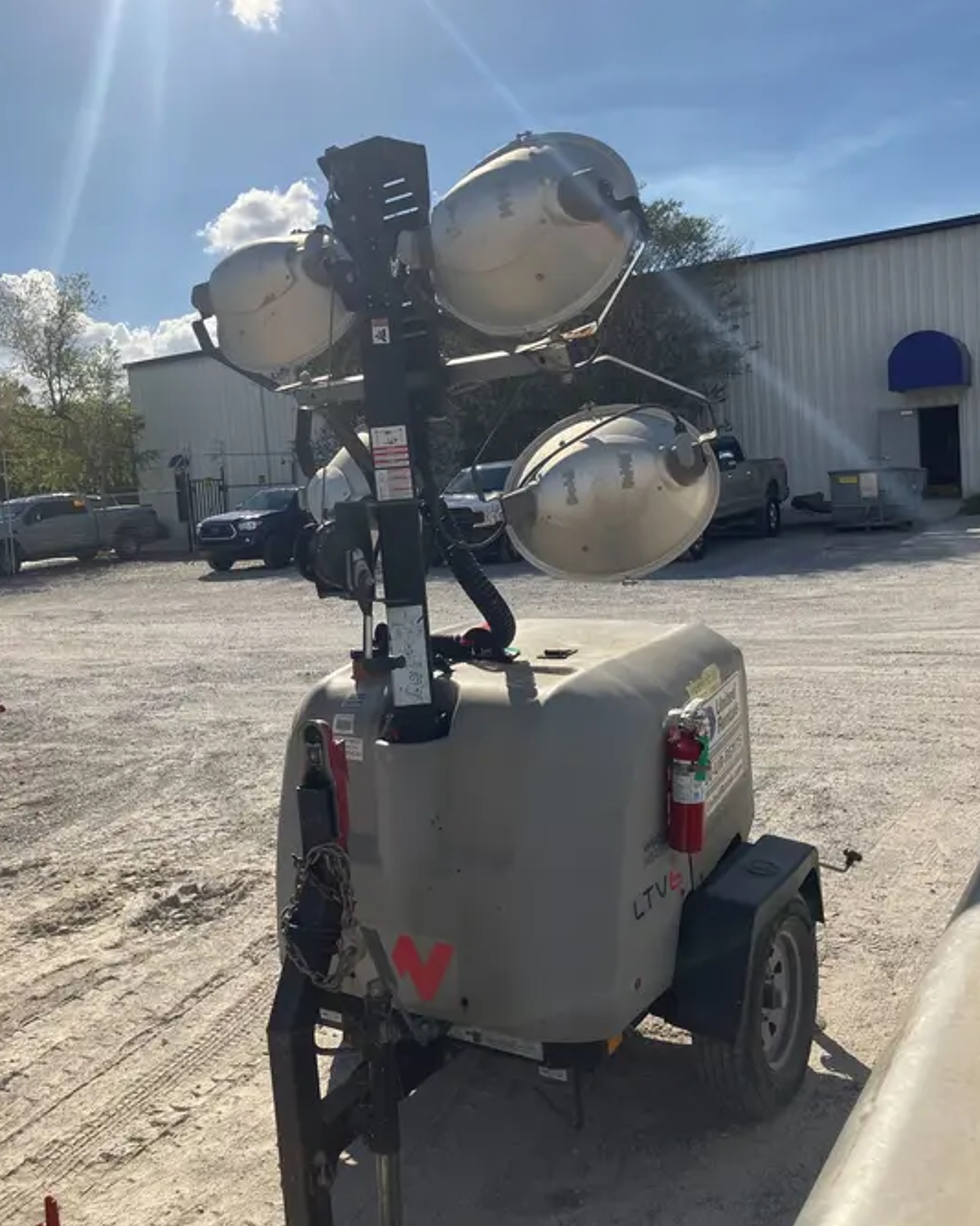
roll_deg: +3.9
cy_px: 586
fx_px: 1088
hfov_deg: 48.5
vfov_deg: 58.8
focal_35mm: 30
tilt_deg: -3.7
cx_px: 496
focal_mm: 3.99
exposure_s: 1/3040
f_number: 1.8
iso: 32
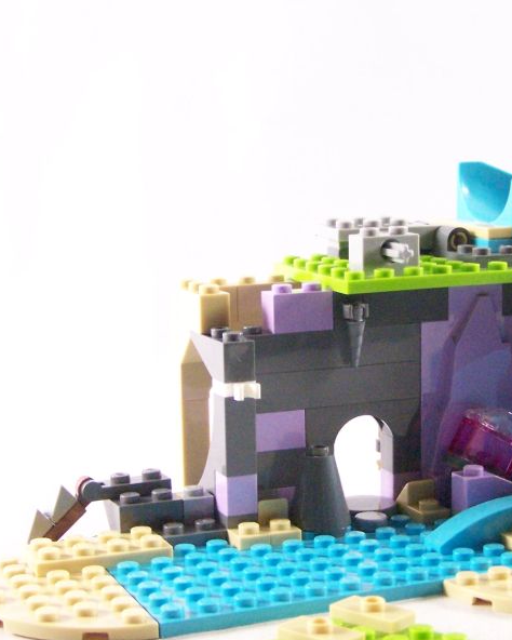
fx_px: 1533
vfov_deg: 23.6
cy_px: 329
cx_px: 349
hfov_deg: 18.9
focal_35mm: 81
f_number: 3.2
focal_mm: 8
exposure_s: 1/60
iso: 400
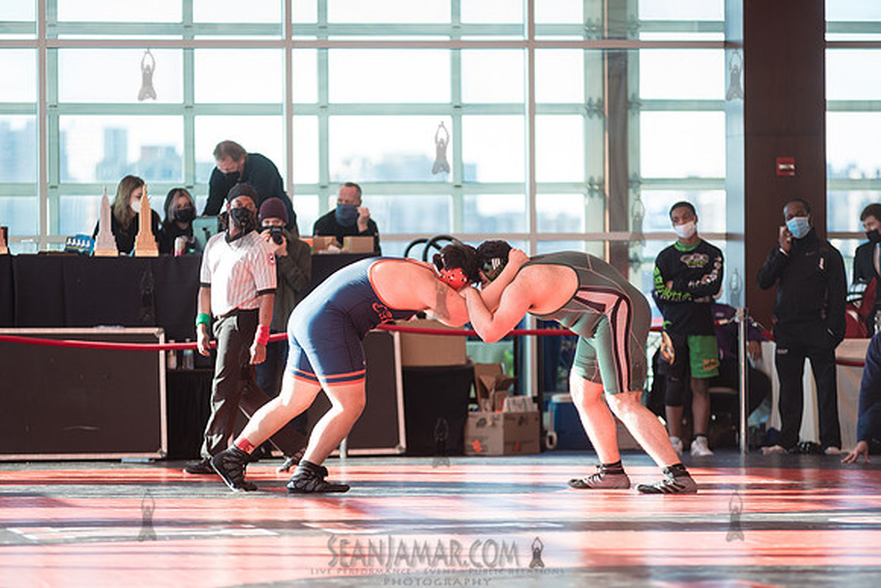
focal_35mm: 200
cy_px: 294
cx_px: 440
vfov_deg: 6.9
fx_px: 4895
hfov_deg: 10.3
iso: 400
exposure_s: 1/400
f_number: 4
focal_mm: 200
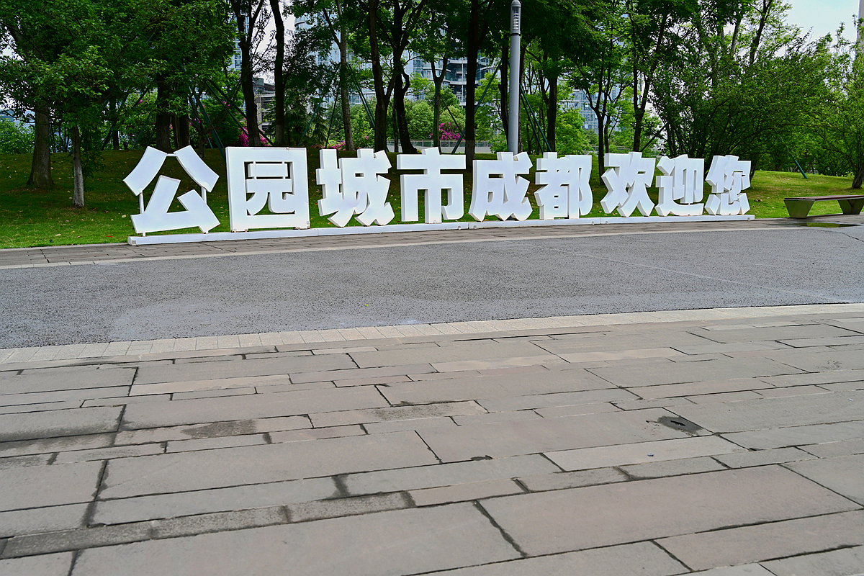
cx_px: 432
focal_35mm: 32
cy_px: 288
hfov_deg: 59.5
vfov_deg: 41.7
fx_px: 756
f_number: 8
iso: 100
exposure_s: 1/80
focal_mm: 31.5
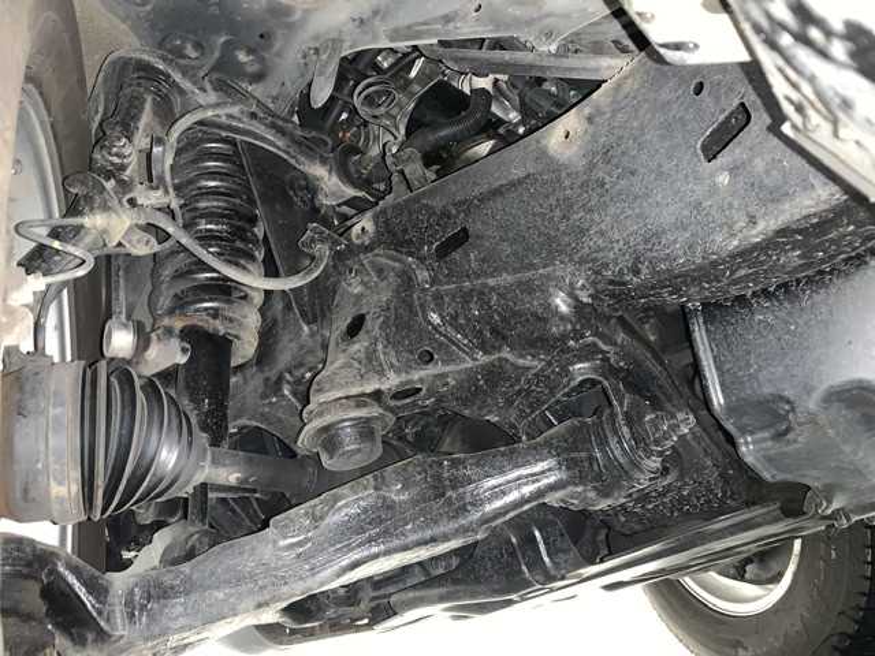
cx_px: 438
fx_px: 657
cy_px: 328
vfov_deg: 53.1
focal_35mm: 26
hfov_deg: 67.3
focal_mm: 4.25
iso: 125
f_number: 1.8
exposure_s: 1/13
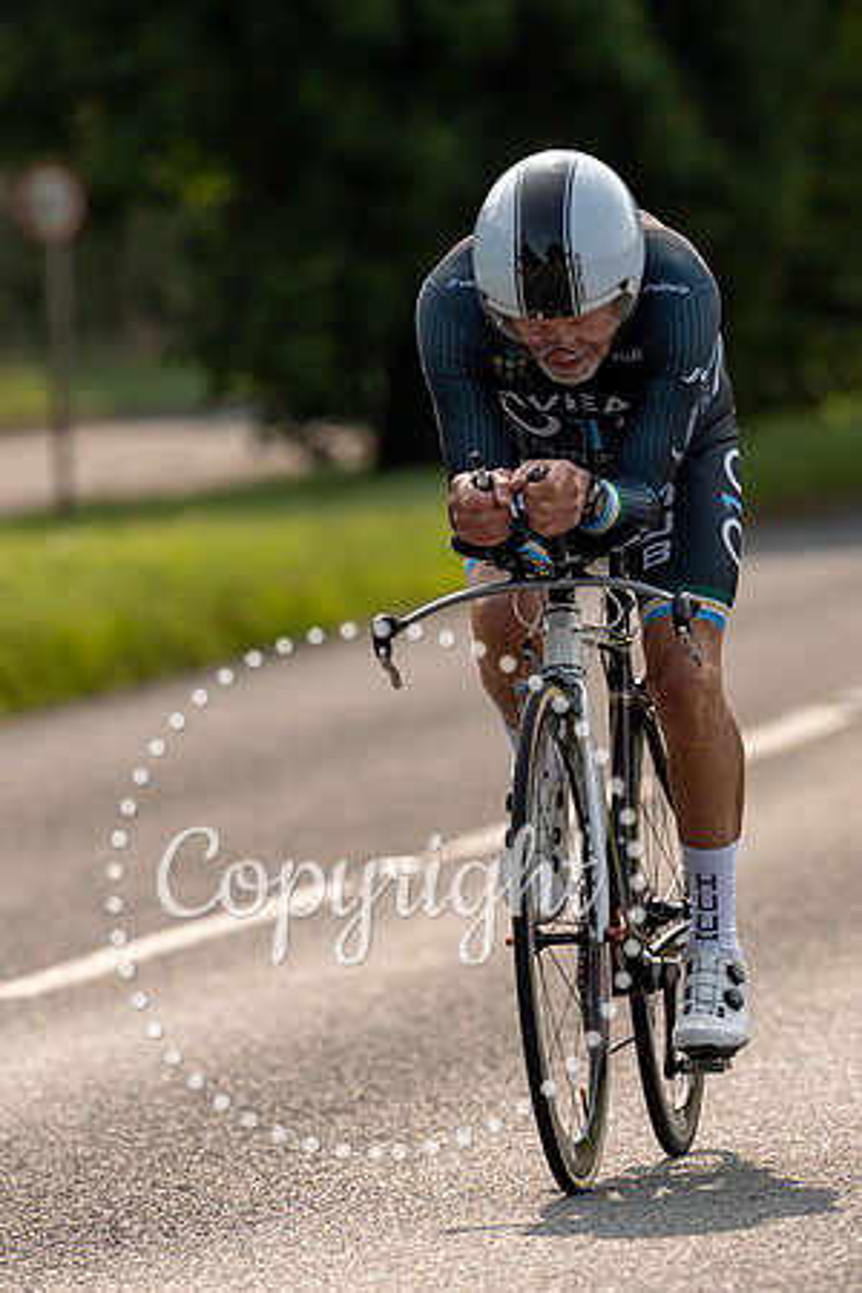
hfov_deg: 3.0
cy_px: 575
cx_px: 552
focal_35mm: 461
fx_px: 16540
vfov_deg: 4.5
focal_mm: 168
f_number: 3.2
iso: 100
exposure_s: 1/1000
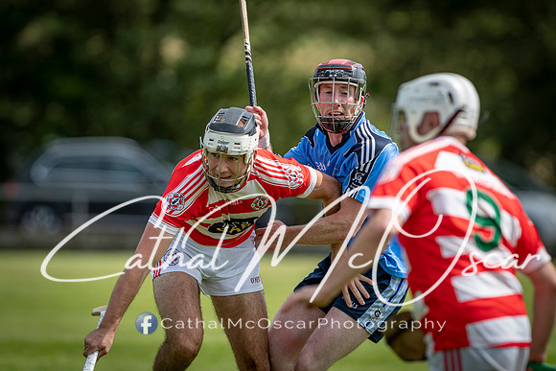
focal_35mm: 450
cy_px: 186
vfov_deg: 3.1
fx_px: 6951
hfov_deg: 4.6
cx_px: 278
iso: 100
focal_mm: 300
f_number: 2.8
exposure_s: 1/1600
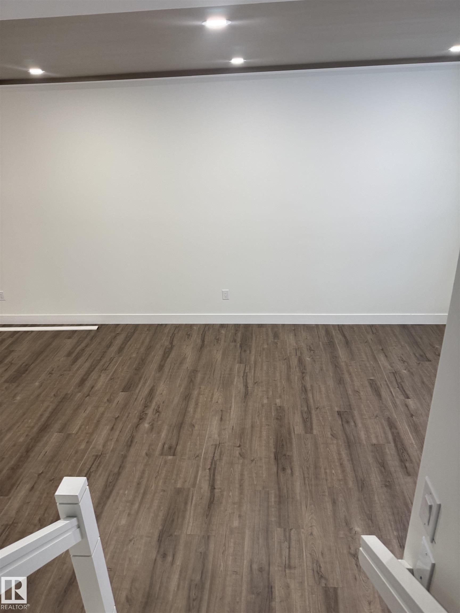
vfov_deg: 71.6
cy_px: 306
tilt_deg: -22.7
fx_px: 425
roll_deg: -0.5
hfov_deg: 56.8
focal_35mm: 24
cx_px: 230
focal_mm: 6.76
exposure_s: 1/120
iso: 160
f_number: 1.78
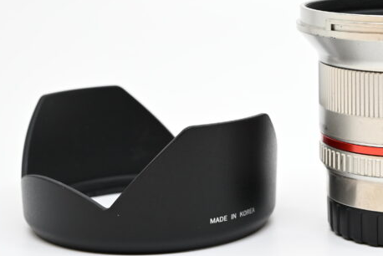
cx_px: 390
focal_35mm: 105
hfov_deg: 18.9
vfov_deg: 13.0
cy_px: 82
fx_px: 1118
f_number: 8
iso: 800
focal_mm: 47
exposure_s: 1/125
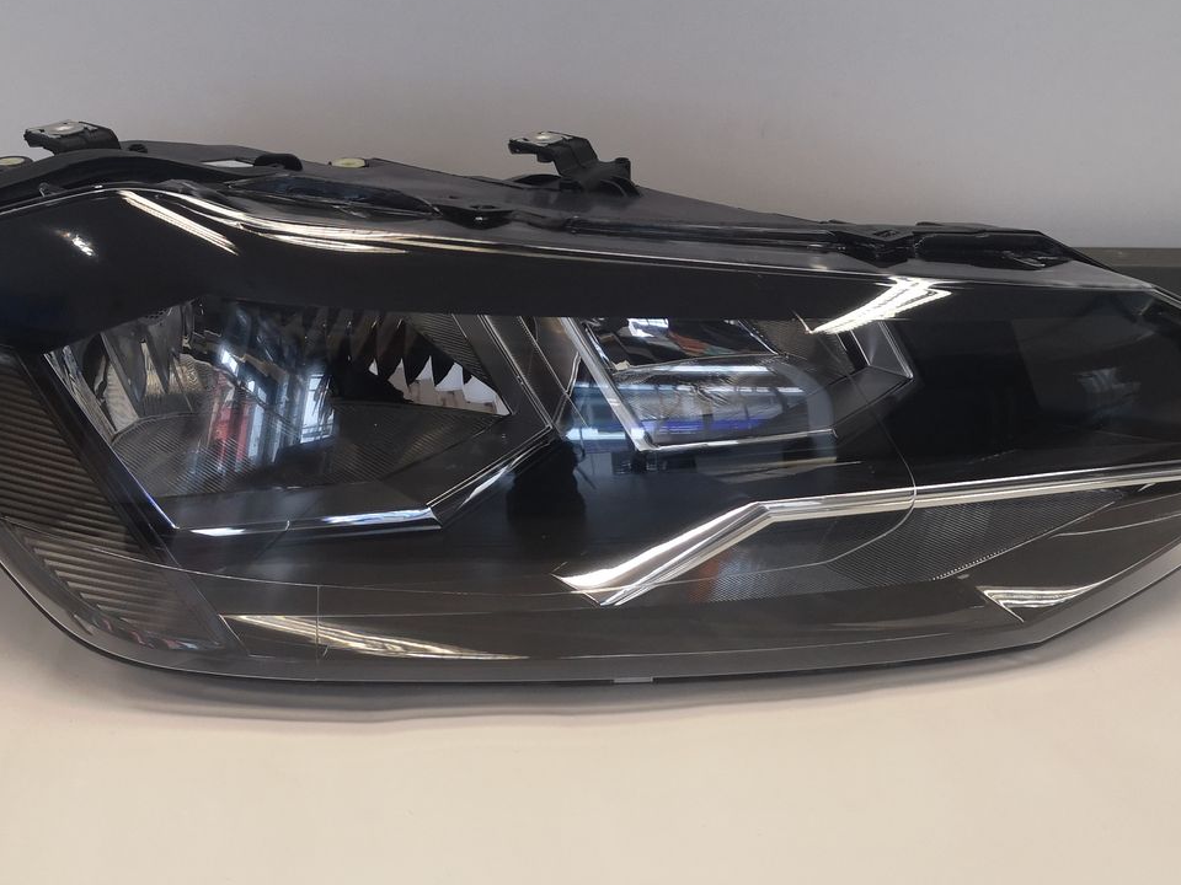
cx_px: 561
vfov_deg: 32.2
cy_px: 483
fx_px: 1535
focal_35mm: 45
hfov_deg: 42.1
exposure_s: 1/100
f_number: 1.8
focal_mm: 3.95
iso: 100
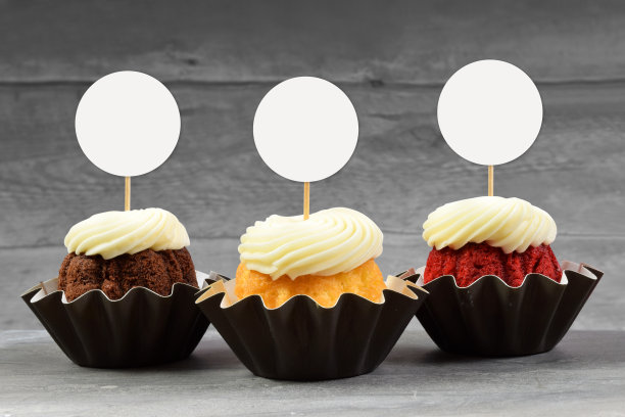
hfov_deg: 33.4
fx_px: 1042
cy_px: 208
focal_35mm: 60
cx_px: 312
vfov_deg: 22.6
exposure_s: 2
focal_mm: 40
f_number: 20
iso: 100
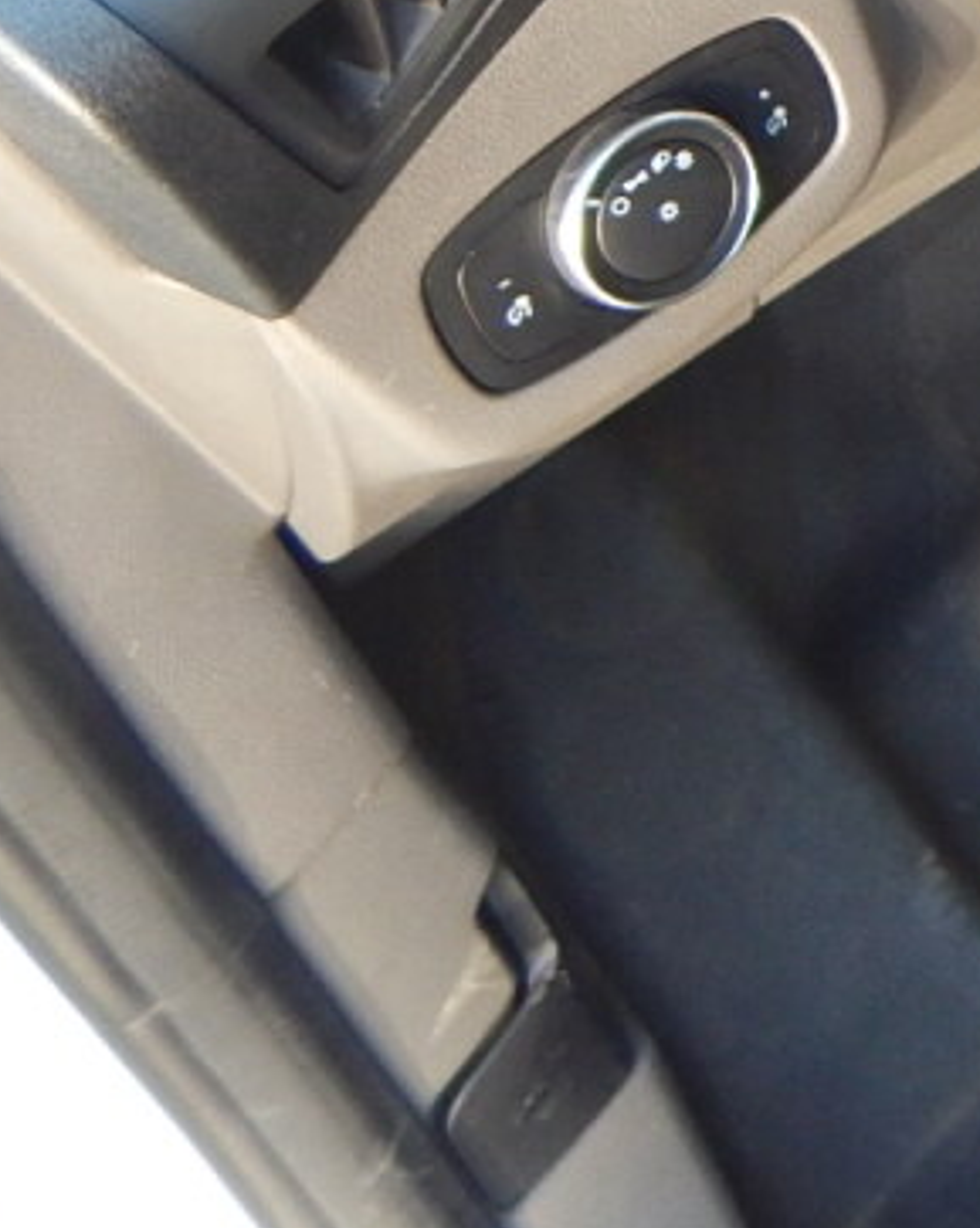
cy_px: -292
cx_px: 1899
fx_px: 2759
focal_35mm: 76
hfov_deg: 16.1
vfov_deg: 22.8
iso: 160
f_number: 3
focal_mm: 4
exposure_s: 1/30
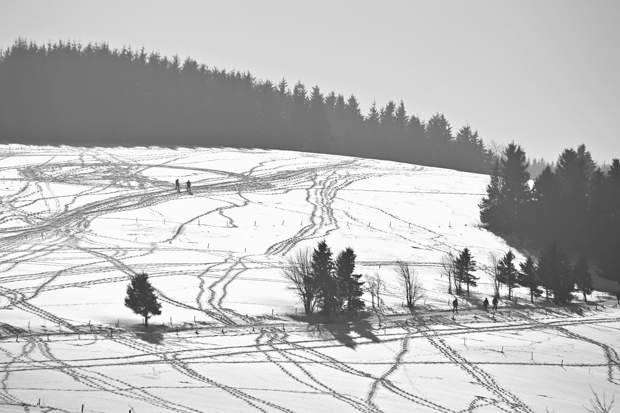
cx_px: 310
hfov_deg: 7.0
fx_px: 5033
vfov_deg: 4.7
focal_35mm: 292
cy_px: 206
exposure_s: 1/1600
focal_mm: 195
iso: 100
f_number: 5.3
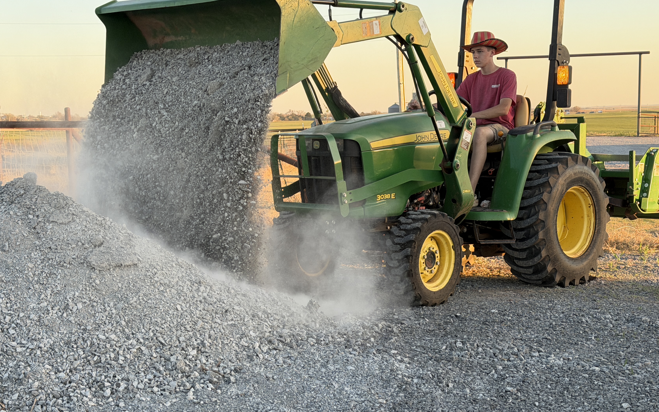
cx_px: 331
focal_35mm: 61
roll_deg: +0.9
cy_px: 253
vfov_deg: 21.3
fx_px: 1096
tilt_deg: -6.7
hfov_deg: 33.5
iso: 64
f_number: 1.78
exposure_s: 1/566
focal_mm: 6.76
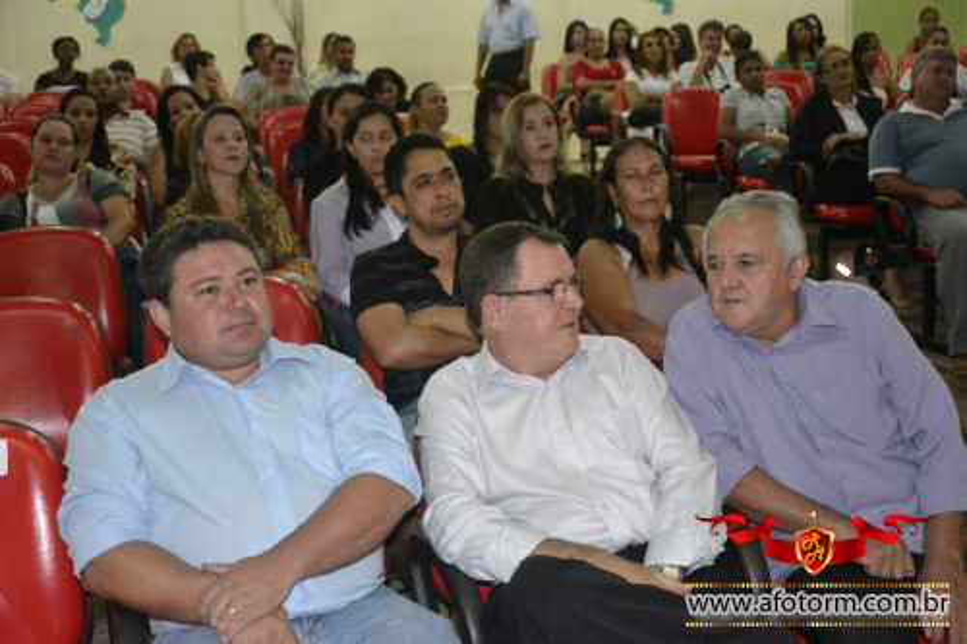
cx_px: 484
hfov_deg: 41.1
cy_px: 322
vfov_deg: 28.1
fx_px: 1289
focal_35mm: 48
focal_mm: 32
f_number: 4.2
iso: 3200
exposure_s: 1/60
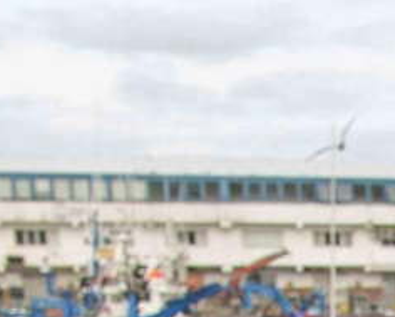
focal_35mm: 162
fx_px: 1895
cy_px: 773
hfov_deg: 11.0
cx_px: 760
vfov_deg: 8.6
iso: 125
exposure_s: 1/320
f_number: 3.2
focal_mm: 17
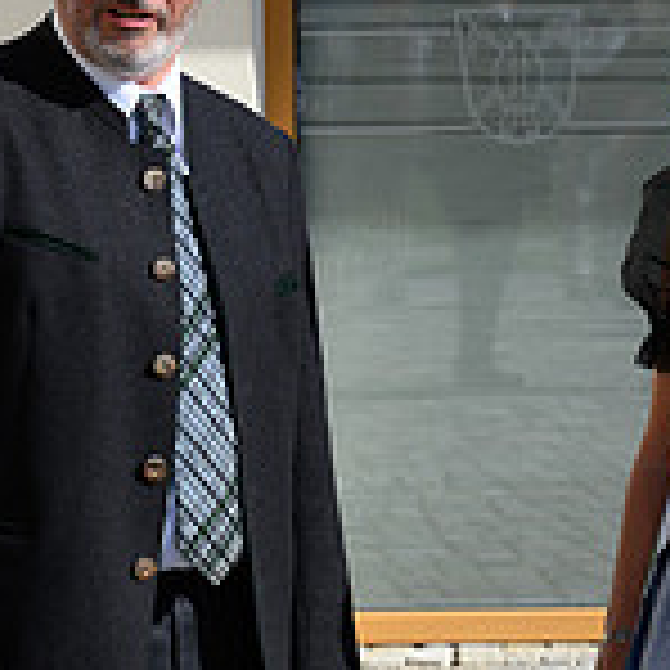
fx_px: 5080
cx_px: 490
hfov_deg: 7.5
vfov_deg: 7.5
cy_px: 445
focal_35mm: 232
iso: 100
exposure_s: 1/400
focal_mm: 70
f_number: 8
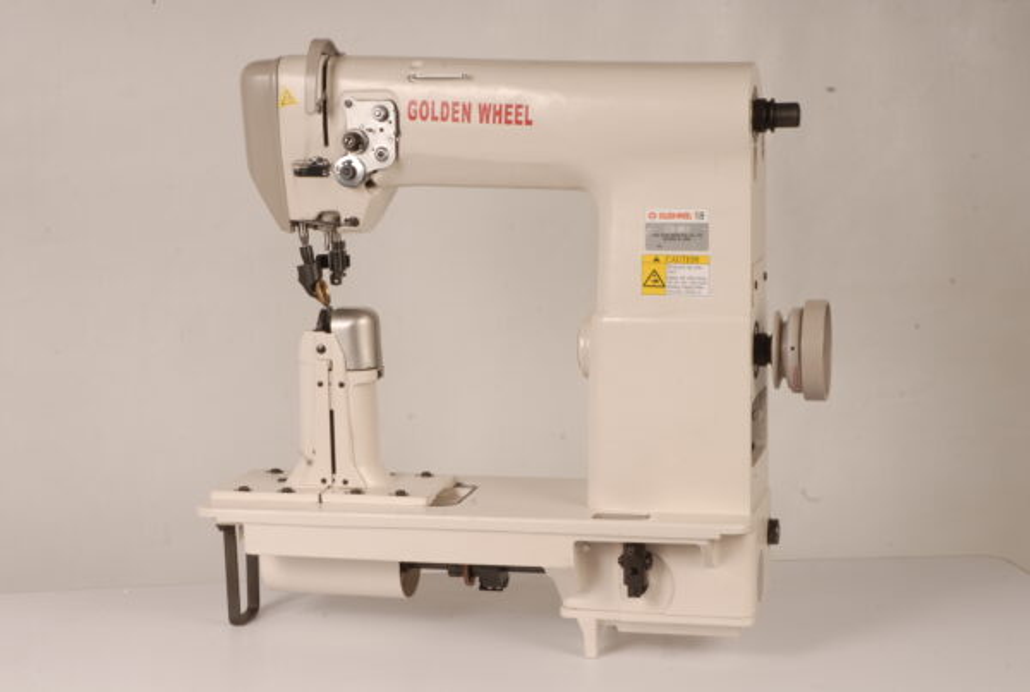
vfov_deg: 19.0
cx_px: 515
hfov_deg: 28.0
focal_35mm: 72
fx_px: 2065
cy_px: 346
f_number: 16
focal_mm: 48
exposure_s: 1/200
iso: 100
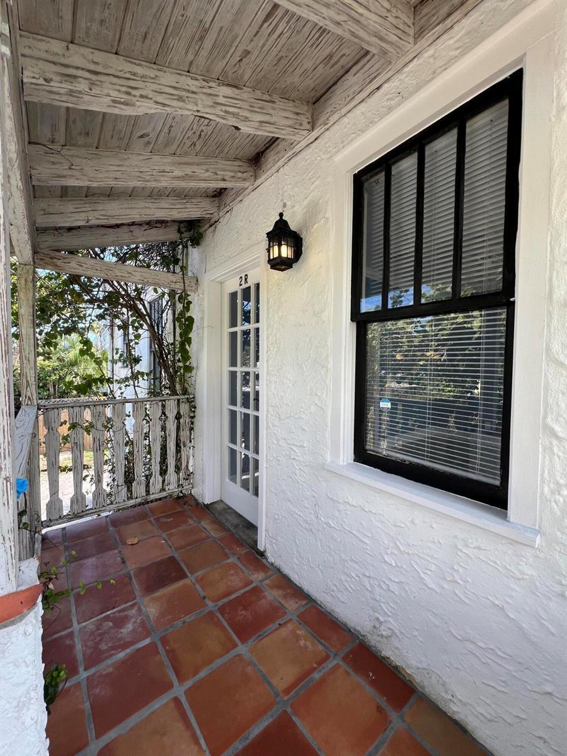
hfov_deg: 89.9
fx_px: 284
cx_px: 284
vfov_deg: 106.2
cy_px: 378
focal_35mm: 13
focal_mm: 1.57
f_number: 1.8
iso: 32
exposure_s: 1/222
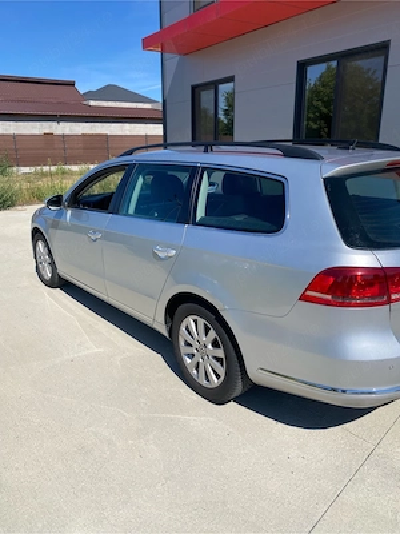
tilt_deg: -15.6
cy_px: 267
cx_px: 200
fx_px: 401
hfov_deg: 53.1
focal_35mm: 26
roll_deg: +0.2
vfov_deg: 67.3
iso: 32
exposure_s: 1/3731
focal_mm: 4.25
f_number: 1.8
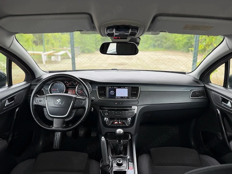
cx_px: 116
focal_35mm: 24
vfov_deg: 56.8
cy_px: 87
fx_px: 161
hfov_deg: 71.6
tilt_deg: -14.9
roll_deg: +0.0
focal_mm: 6.76
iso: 50
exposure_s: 1/132
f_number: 1.78
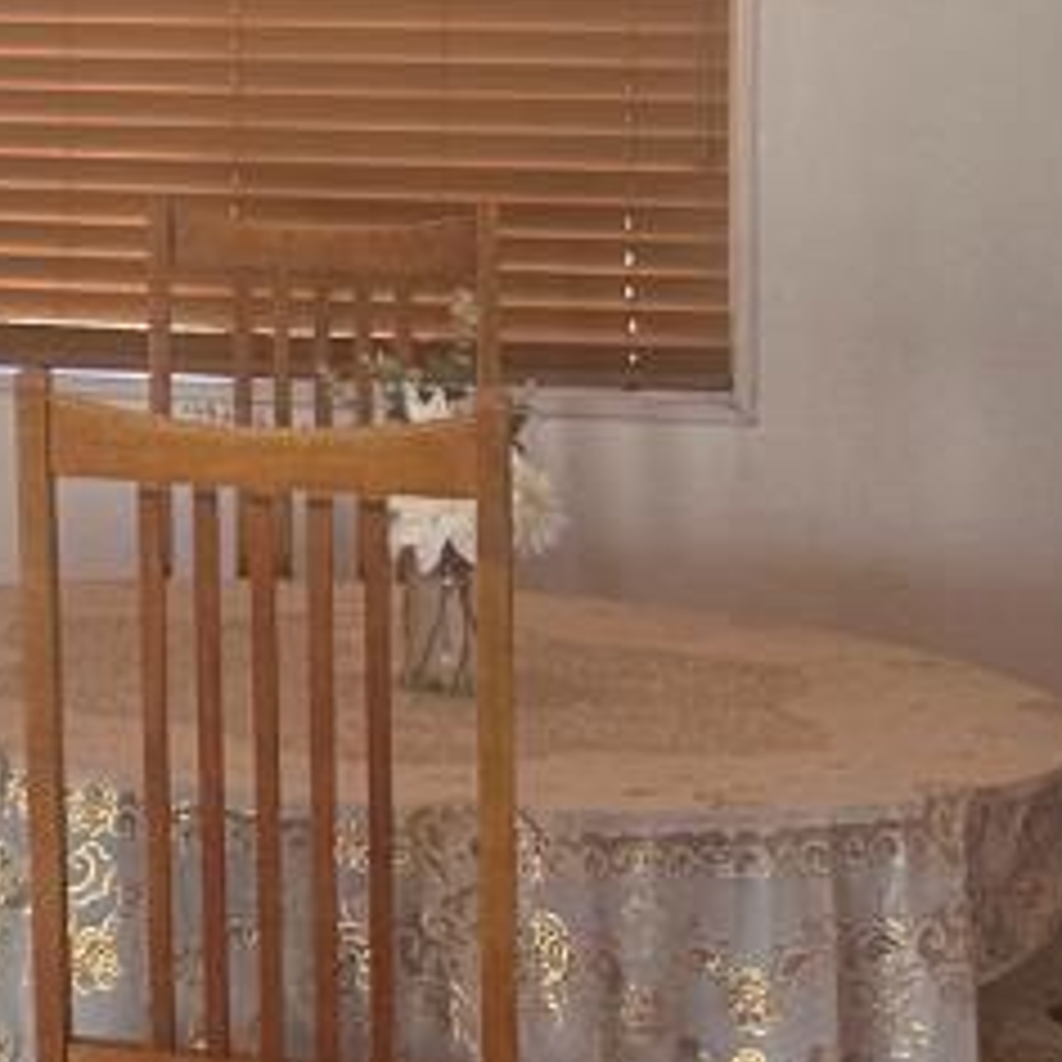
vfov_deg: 12.6
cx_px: -1620
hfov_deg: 10.7
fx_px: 4686
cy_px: -191
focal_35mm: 135
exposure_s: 1/120
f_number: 1.78
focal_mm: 6.86
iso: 100
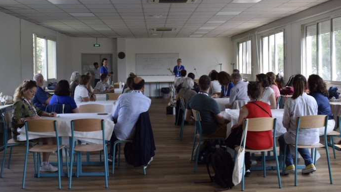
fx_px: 362
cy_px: 73
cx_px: 171
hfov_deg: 50.5
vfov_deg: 29.6
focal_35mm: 40
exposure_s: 1/125
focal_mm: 24
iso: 400
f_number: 6.3
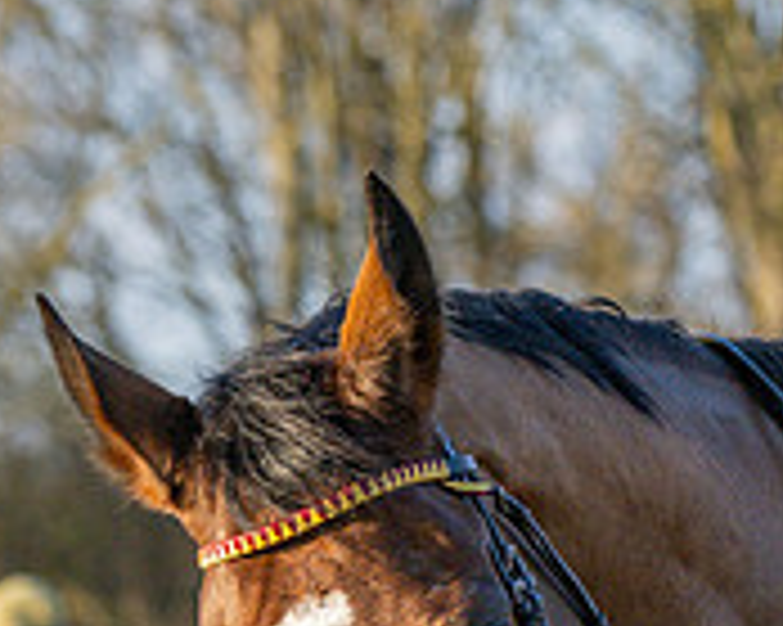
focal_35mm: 572
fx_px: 13248
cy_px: 752
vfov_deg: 2.7
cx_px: 793
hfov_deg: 3.4
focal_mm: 97
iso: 400
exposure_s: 1/1000
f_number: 4
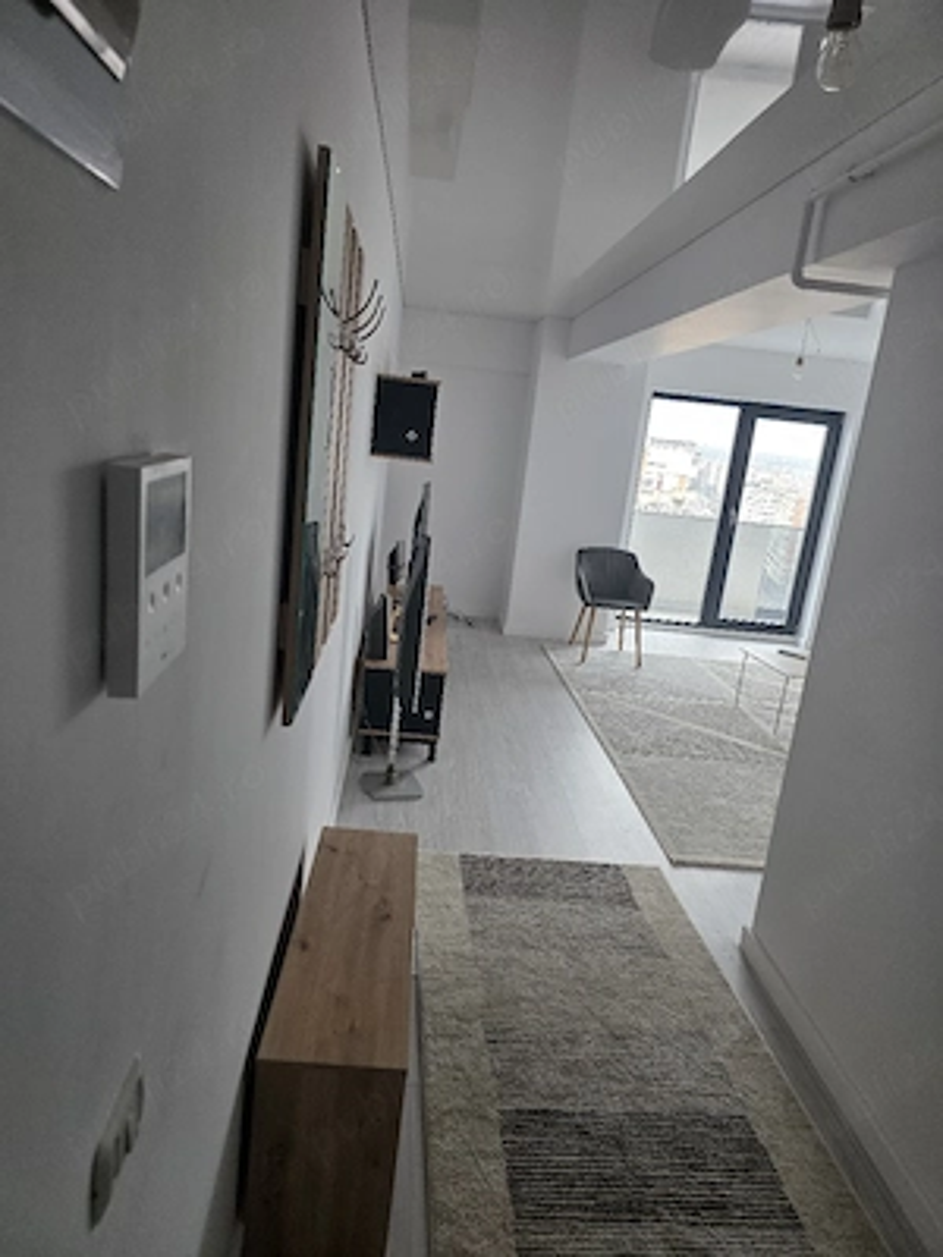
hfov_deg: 58.9
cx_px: 472
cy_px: 628
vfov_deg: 73.9
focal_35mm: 23
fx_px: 835
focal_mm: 6.3
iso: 200
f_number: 1.7
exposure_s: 1/101
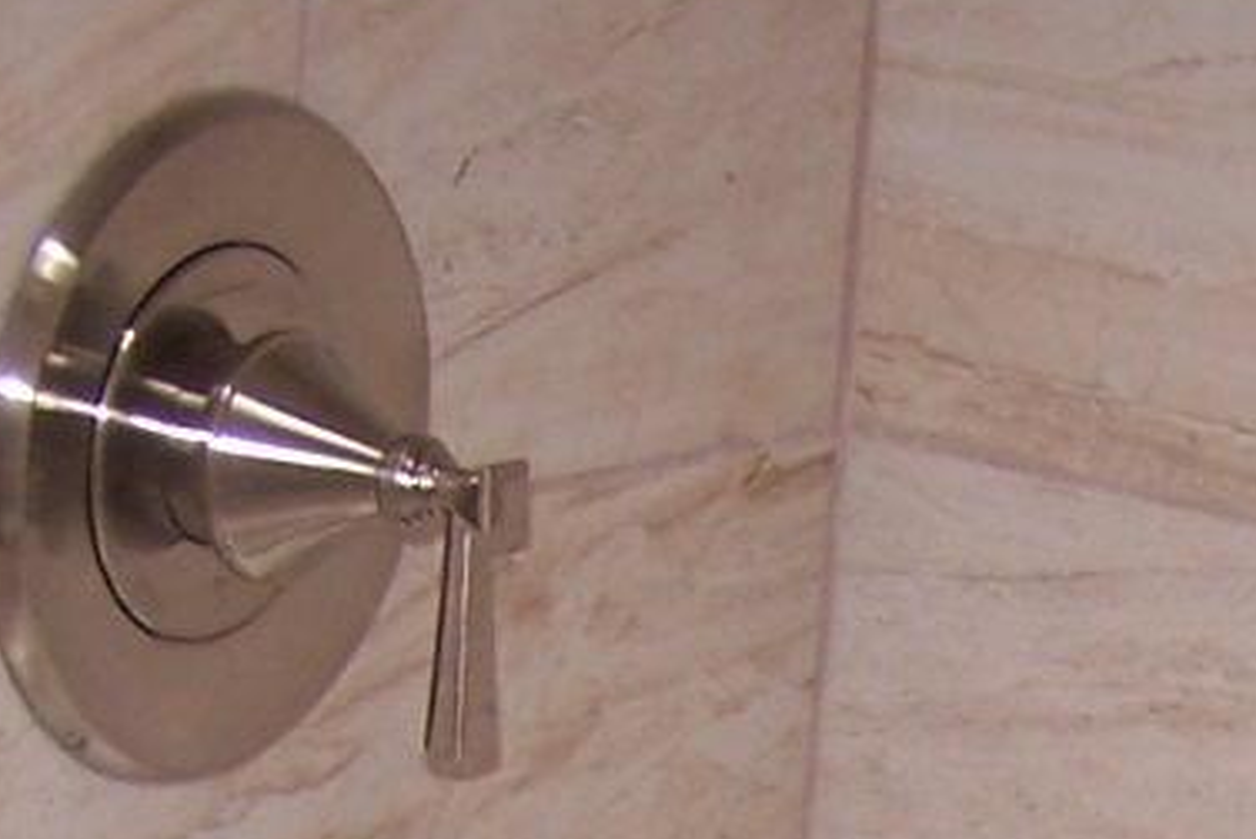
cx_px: 1643
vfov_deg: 7.5
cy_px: 1818
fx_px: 6073
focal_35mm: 174
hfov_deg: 11.5
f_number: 2.8
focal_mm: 6.3
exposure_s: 1/60
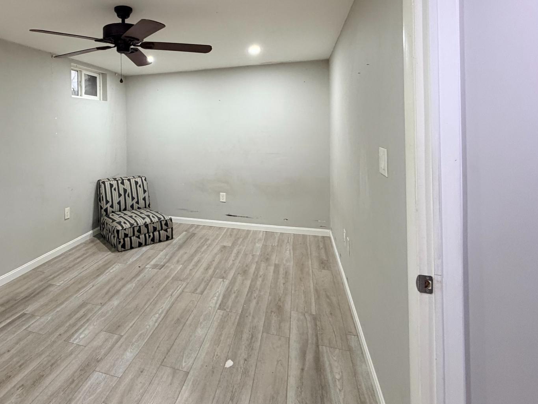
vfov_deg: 61.5
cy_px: 125
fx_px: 326
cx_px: 183
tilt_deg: -0.3
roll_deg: +1.1
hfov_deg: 76.7
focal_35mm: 21
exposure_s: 1/60
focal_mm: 2.22
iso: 320
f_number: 2.2
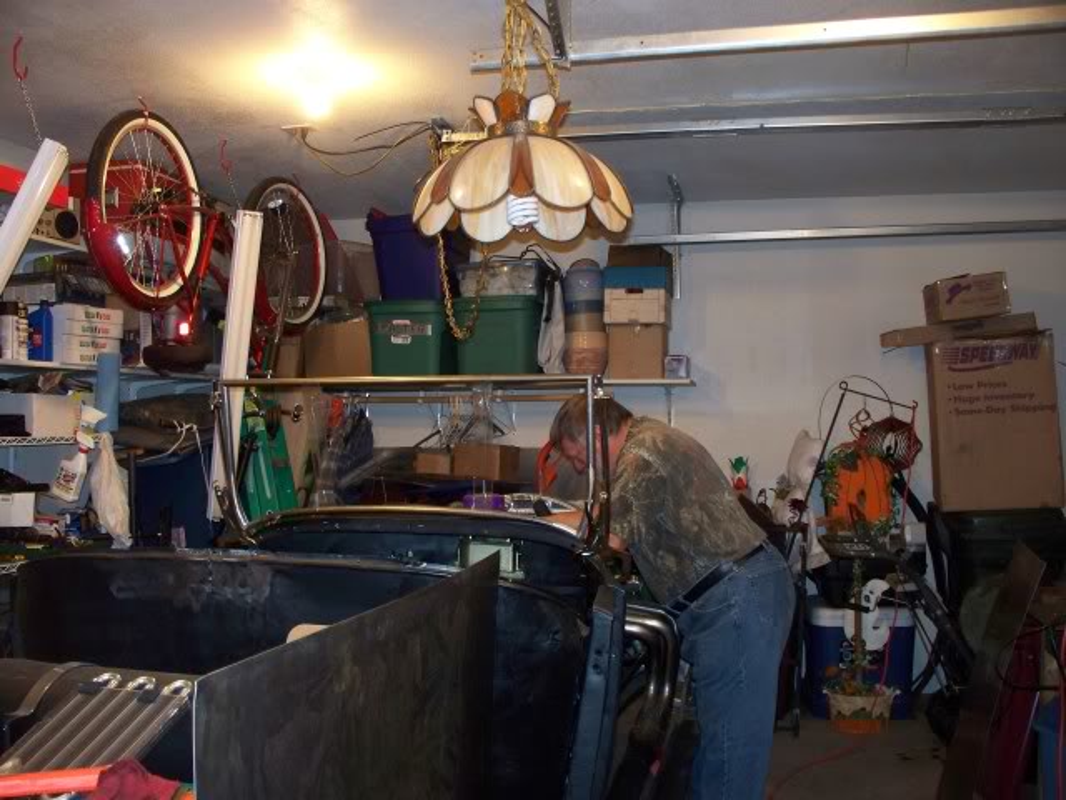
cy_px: 400
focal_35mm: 36
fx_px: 1109
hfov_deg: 51.4
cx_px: 533
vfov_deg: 39.7
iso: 200
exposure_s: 1/30
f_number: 2.8
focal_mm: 7.5
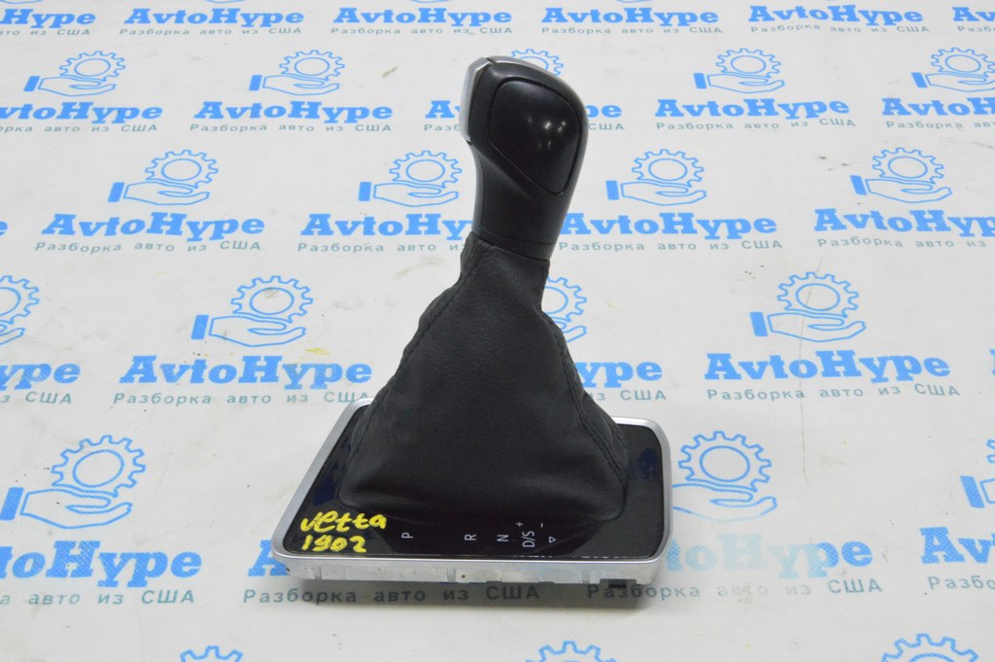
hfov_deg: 41.1
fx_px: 1326
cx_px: 498
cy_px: 331
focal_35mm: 48
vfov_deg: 28.0
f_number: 20
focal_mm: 32
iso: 6400
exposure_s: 1/20
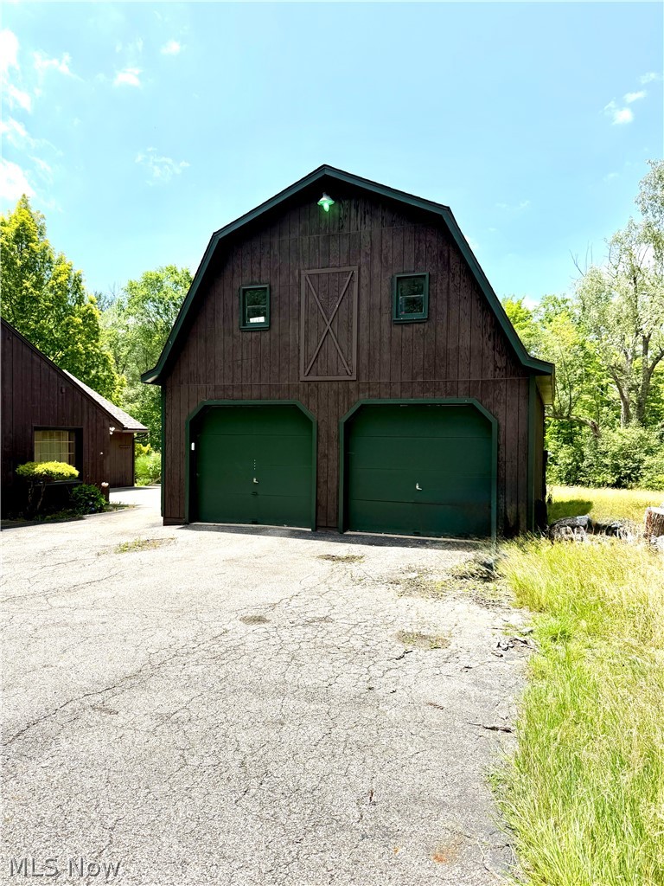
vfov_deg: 71.6
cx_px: 332
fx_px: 614
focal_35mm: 24
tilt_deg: -0.9
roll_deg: -0.8
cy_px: 443
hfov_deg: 56.8
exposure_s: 1/4167
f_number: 1.78
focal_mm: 6.76
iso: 80
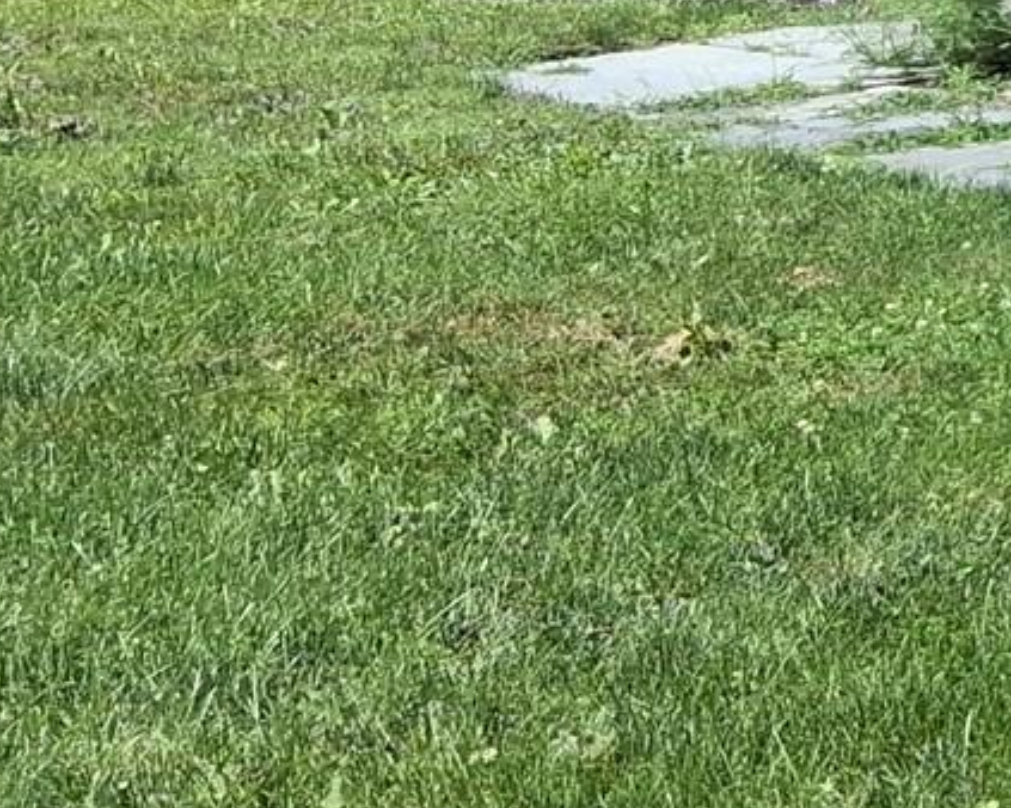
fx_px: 3679
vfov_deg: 11.7
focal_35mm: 123
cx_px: 2335
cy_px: -586
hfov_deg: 12.6
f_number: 1.8
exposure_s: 1/492
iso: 25
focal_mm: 3.98
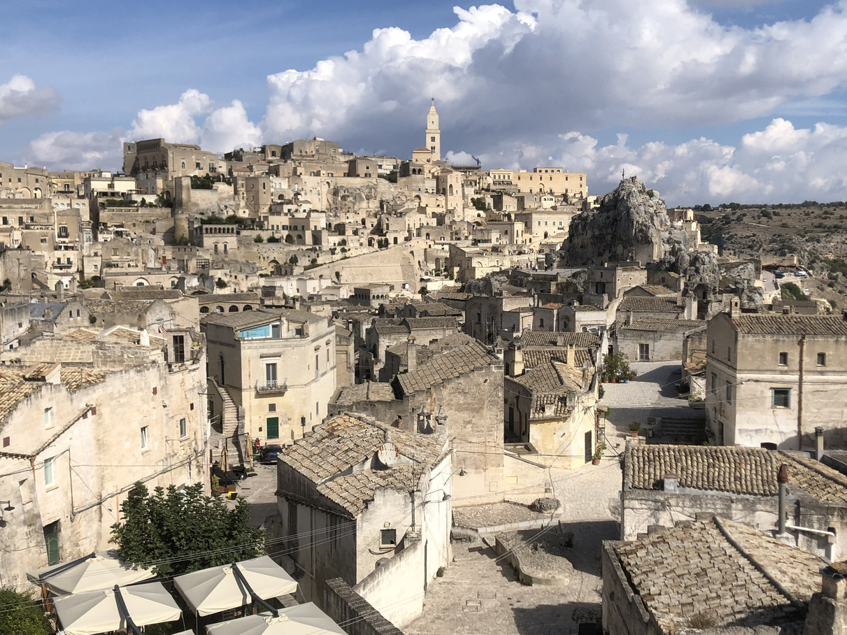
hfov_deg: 50.0
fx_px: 905
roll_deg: +0.7
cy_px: 330
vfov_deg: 38.7
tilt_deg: -6.3
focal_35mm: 37
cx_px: 482
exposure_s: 1/3745
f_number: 1.8
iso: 20
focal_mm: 4
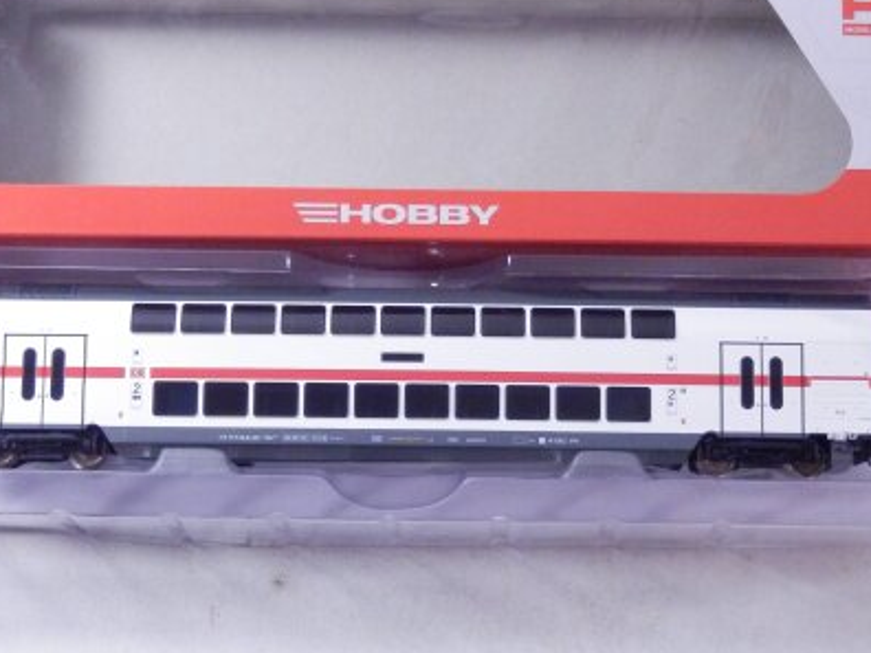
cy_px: 215
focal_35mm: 100
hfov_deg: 19.6
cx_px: 422
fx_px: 2516
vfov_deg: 14.8
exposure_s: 1/160
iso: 800
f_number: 4.4
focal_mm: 11.9
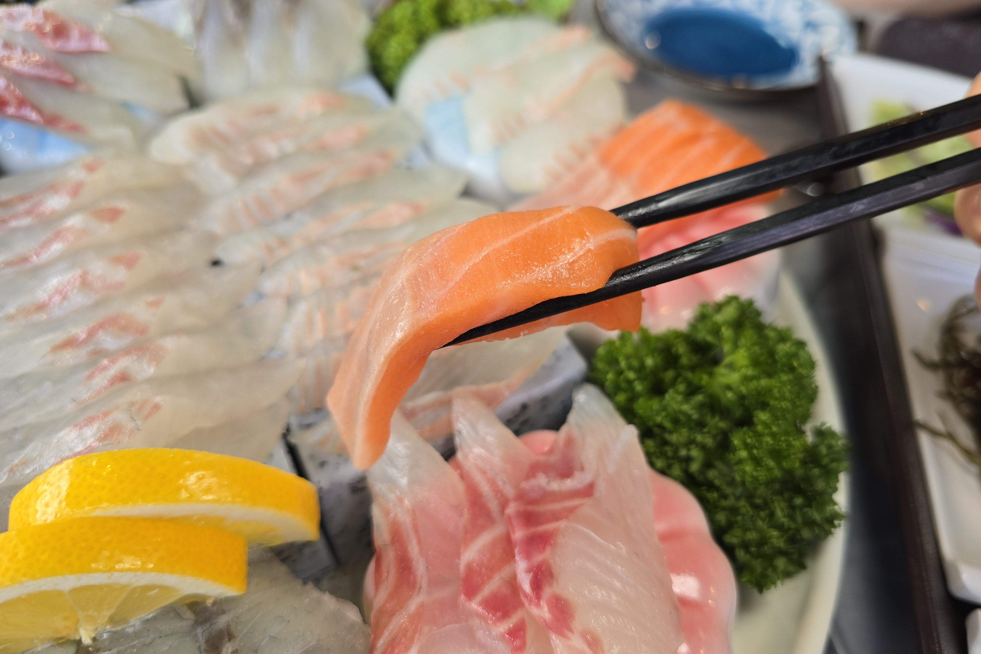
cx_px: 491
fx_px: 654
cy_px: 317
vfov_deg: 53.1
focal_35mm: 24
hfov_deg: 73.7
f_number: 1.7
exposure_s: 1/120
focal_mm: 6.3
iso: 64
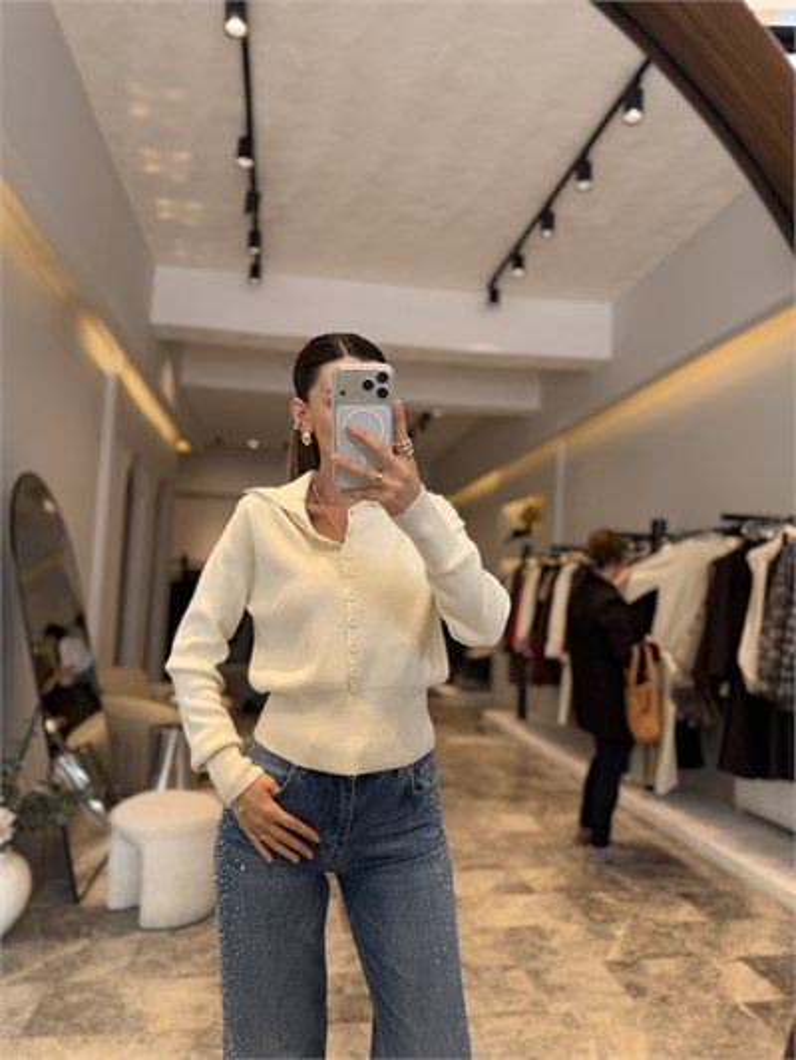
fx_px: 736
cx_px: 398
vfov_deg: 71.6
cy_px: 530
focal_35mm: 24
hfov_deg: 56.8
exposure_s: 1/126
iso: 50
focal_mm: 6.76
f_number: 1.78
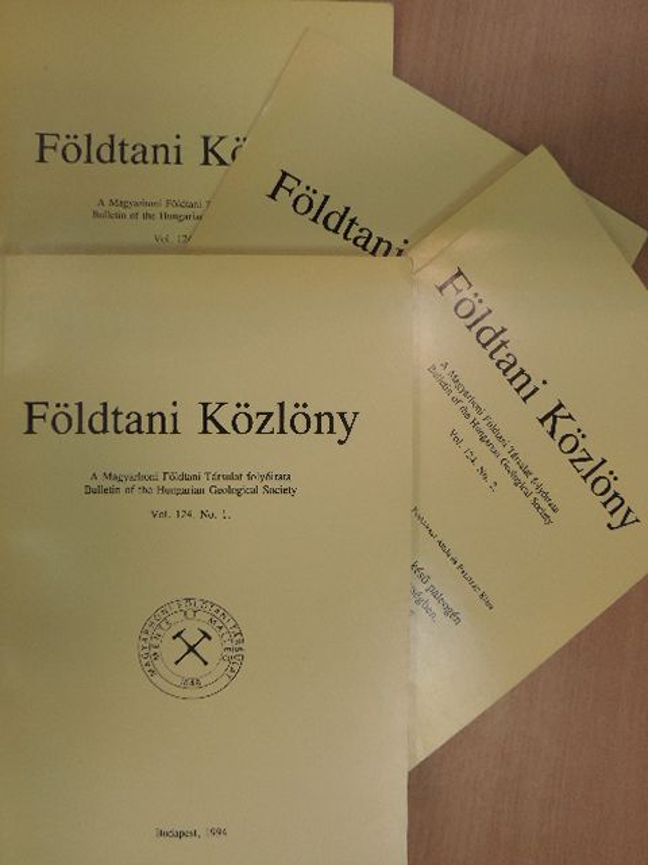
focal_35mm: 30
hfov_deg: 46.8
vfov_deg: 60.0
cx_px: 324
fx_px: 749
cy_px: 432
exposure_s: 1/125
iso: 400
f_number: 3.1
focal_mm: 5.3
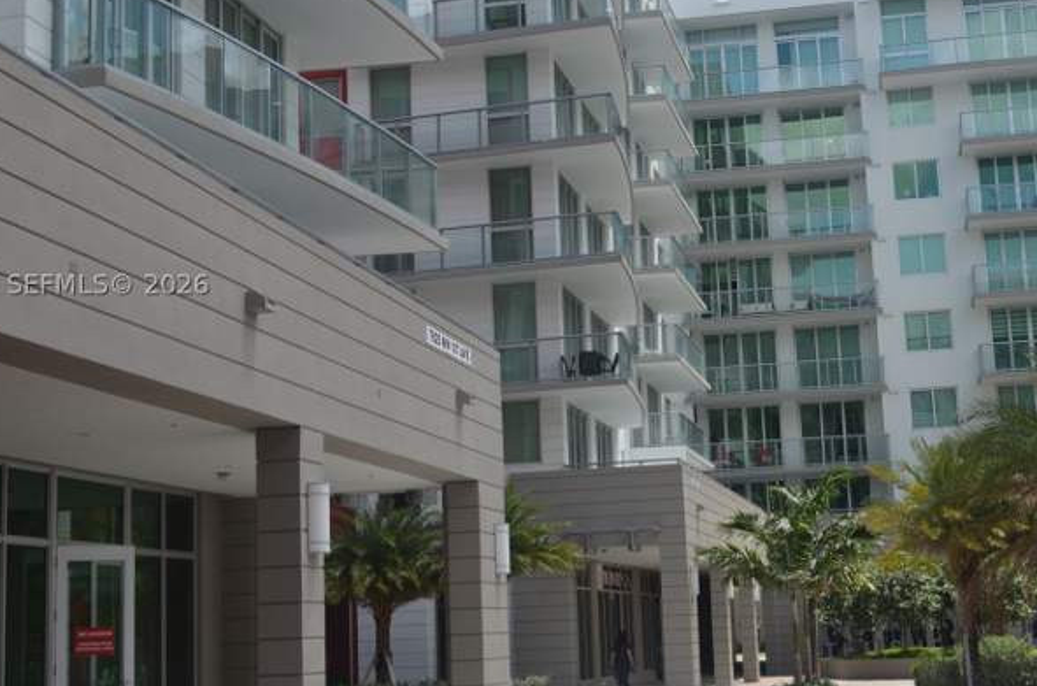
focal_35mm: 65
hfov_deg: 31.0
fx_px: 1868
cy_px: 283
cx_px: 535
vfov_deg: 20.8
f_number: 7.1
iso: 200
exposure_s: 1/200
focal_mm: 32
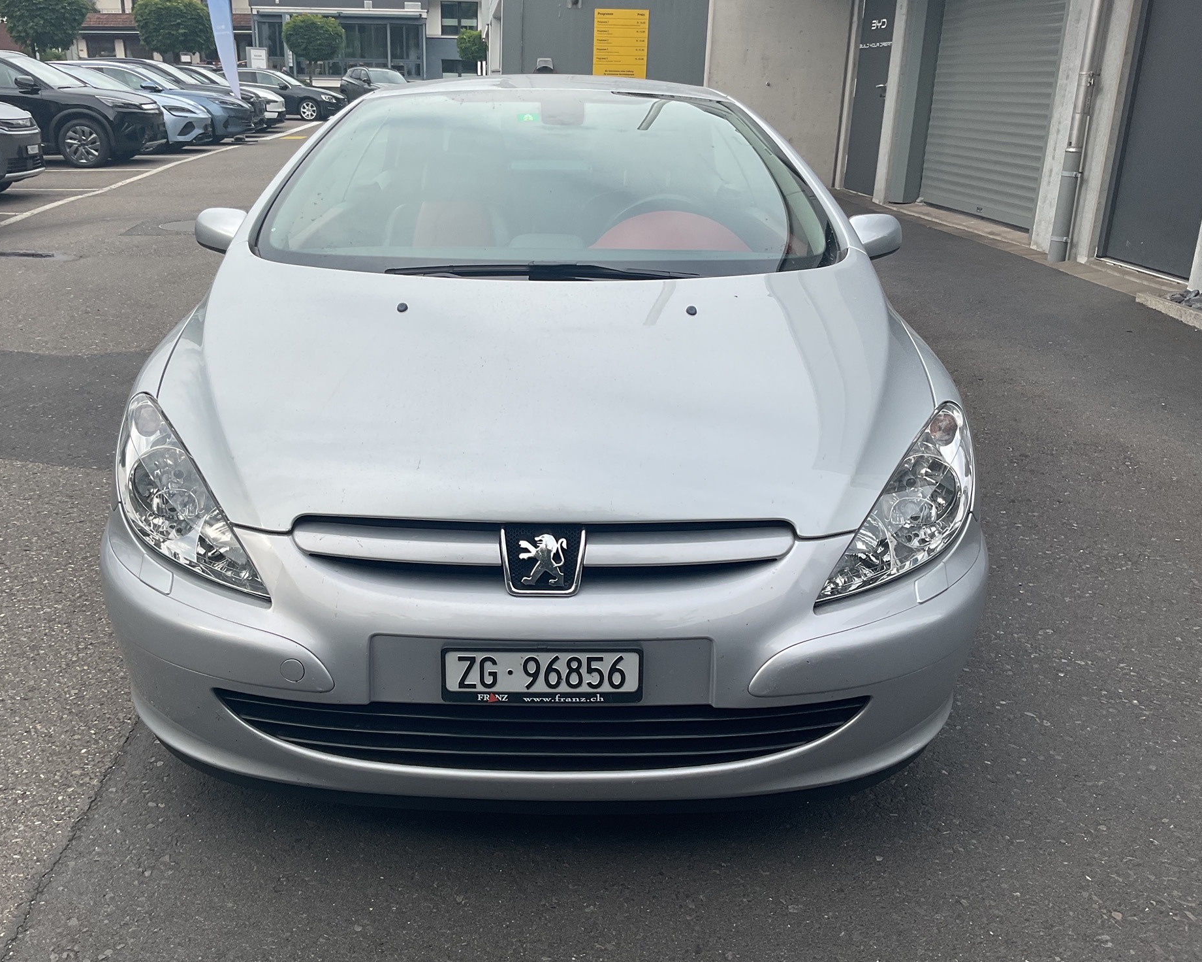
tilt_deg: -20.3
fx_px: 1103
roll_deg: -1.7
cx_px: 551
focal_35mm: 31
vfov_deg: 47.1
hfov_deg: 57.1
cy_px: 473
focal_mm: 3
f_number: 1.8
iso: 16
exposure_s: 1/898
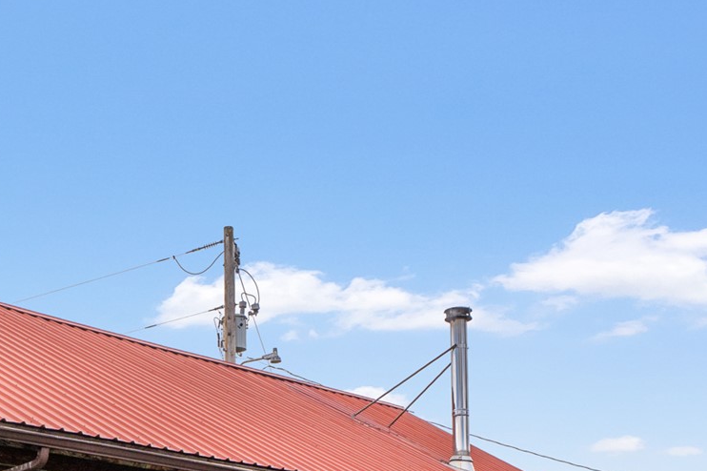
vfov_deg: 15.9
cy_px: 596
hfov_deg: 24.3
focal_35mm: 82
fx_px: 1610
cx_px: 121
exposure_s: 1/640
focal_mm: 28
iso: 250
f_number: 9
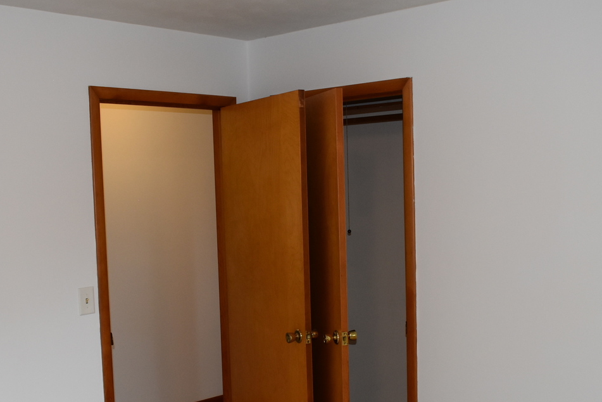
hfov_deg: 42.7
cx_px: 316
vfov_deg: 29.1
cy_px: 255
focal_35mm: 46
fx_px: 769
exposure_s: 1/100
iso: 800
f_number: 5
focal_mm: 18
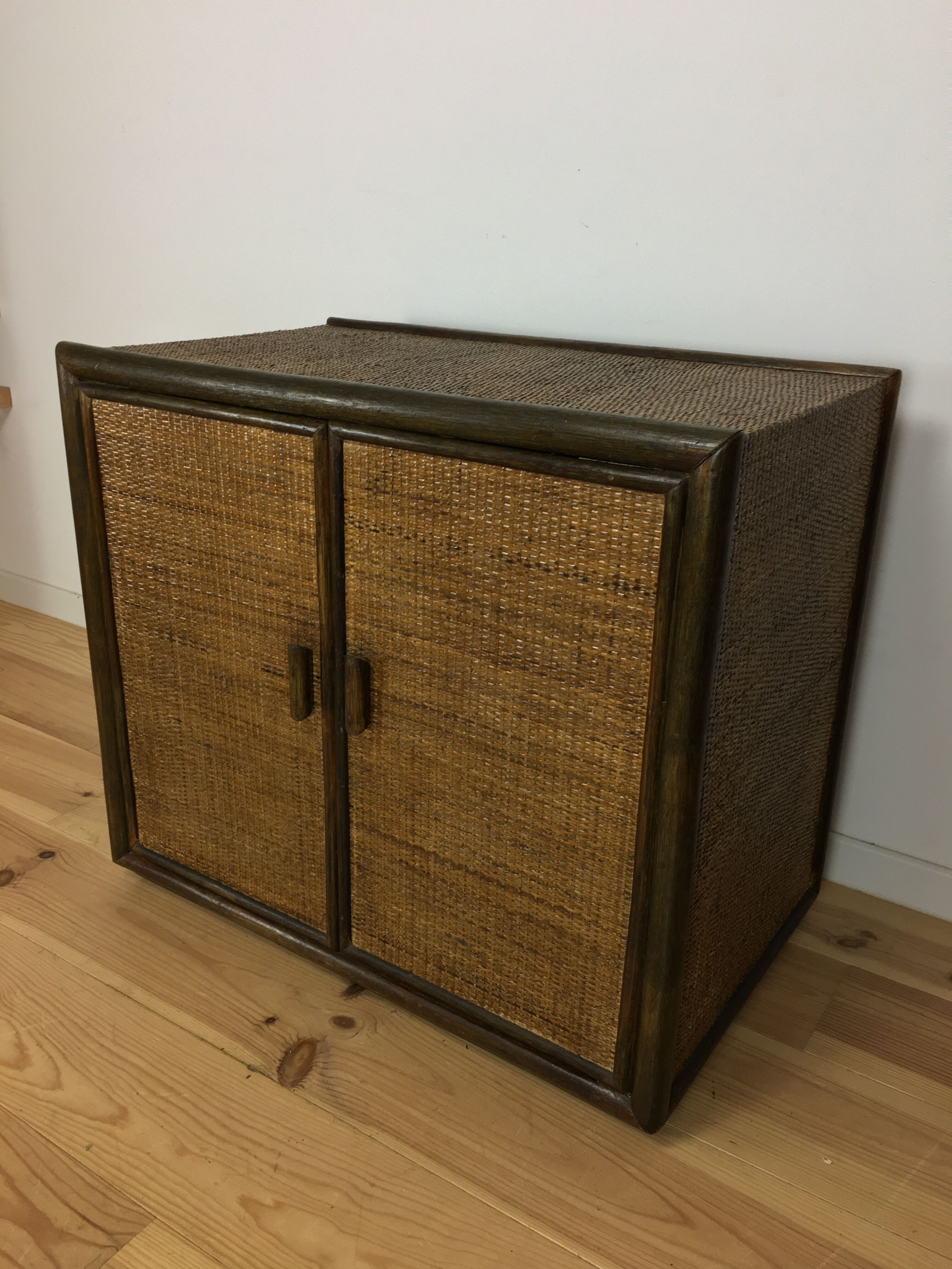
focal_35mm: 29
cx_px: 476
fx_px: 1063
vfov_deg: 61.7
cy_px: 634
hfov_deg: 48.2
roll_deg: -1.5
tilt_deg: -21.4
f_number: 2.2
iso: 50
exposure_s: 1/33
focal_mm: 4.15
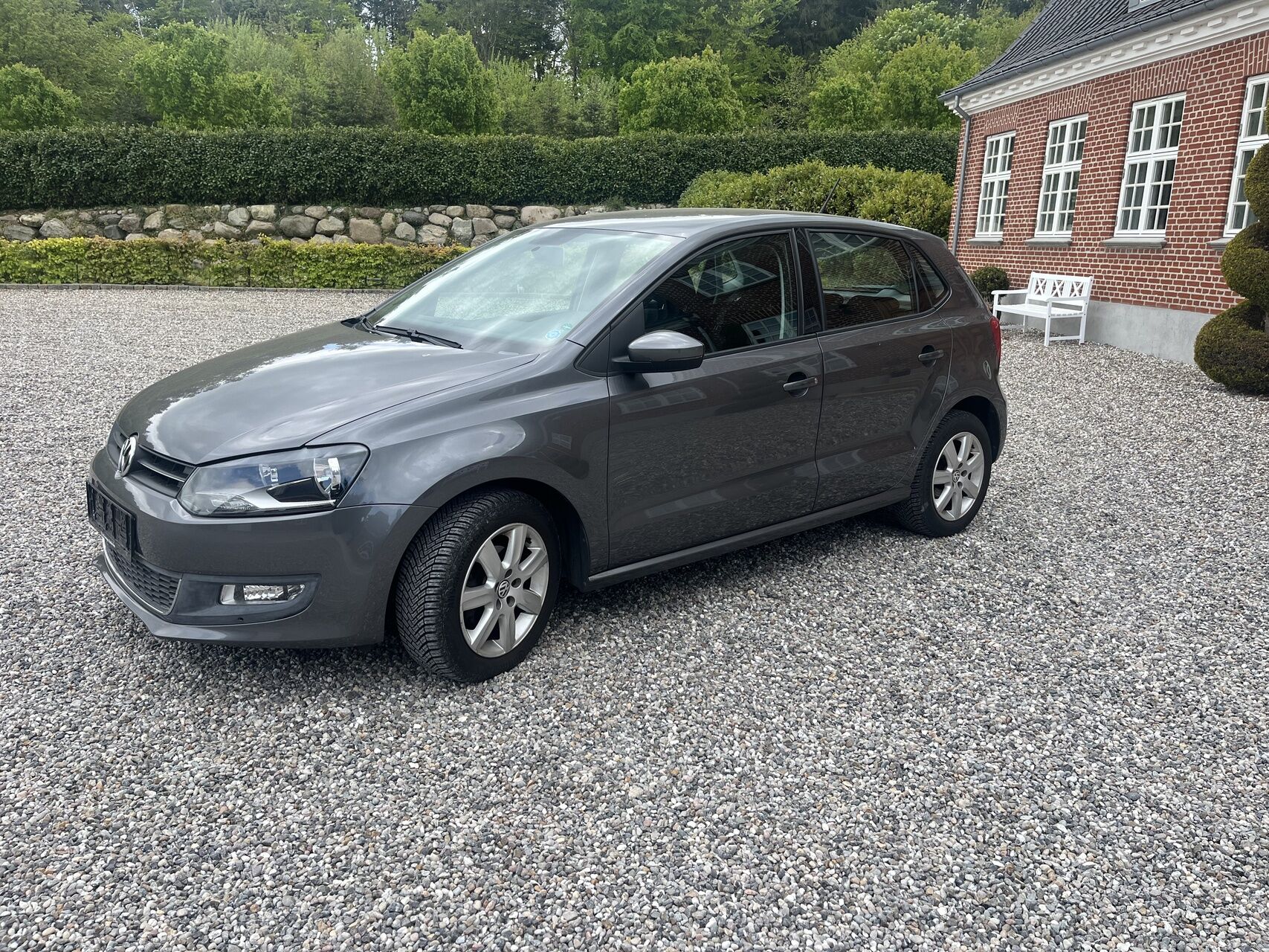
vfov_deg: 53.1
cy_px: 476
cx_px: 634
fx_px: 953
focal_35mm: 26
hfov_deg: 67.3
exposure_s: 1/975
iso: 50
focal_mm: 5.1
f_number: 1.6
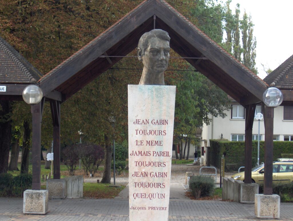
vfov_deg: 17.2
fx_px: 729
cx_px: 146
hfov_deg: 22.7
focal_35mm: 86
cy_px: 110
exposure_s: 1/124
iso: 143
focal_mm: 17.5
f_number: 3.9
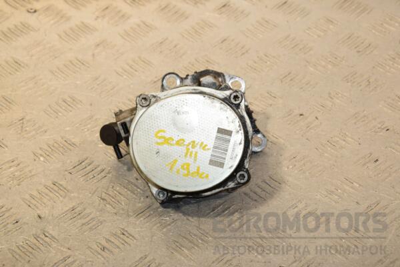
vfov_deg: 13.8
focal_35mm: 99
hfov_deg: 20.6
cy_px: 134
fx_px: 1100
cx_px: 200
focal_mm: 66
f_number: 8
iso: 800
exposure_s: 1/200
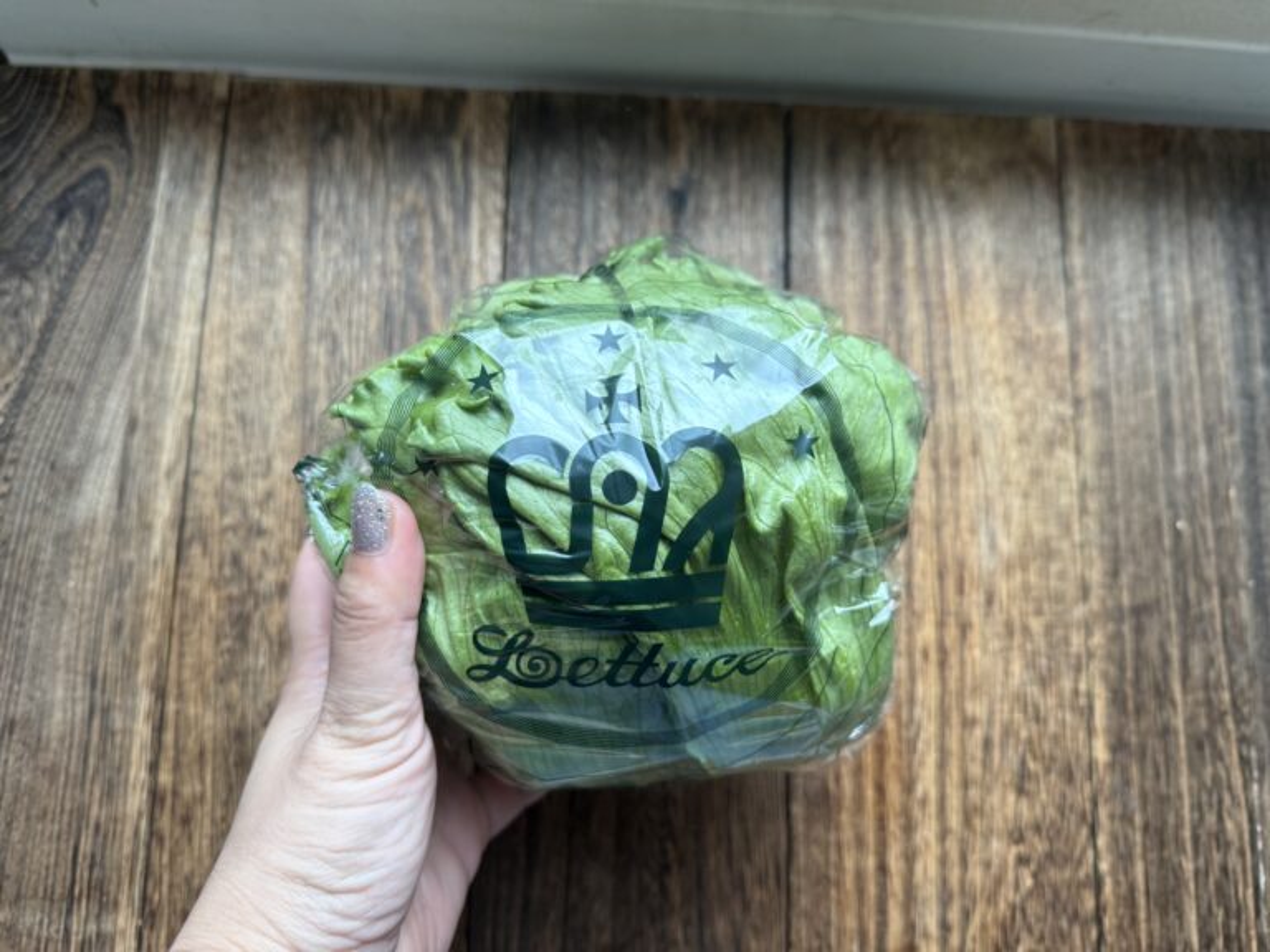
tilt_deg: -78.8
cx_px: 635
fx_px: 881
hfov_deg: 71.6
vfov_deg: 56.8
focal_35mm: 24
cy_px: 476
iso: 160
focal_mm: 6.76
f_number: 1.78
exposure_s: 1/121
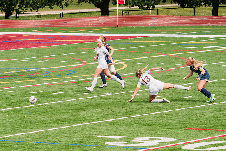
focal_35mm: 278
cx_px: 107
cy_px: 74
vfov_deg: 4.9
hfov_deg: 7.4
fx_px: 1745
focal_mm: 200
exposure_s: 1/1600
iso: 400
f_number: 5.6
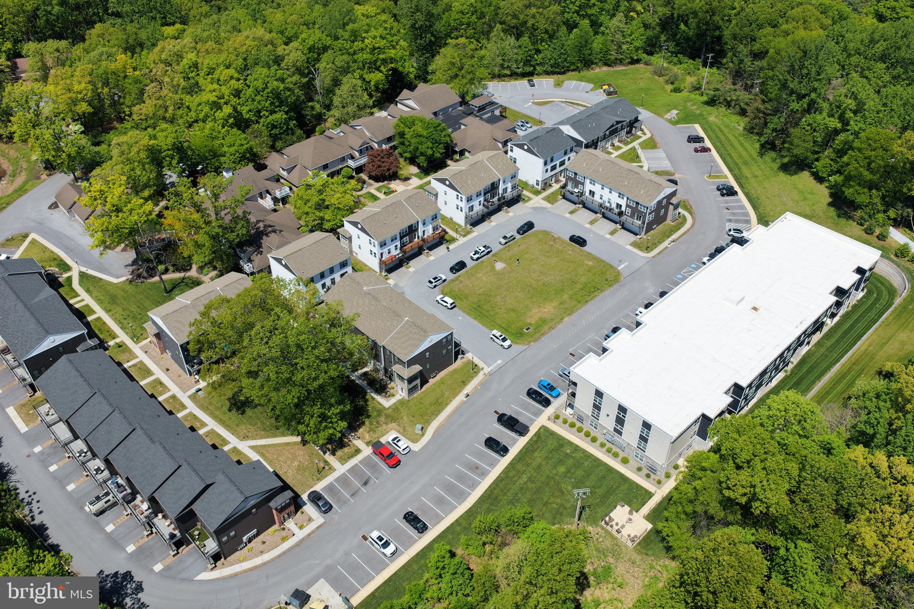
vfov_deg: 46.4
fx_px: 711
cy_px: 304
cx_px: 457
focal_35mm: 28
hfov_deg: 65.5
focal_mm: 14.45
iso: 100
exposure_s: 1/1000
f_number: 2.8
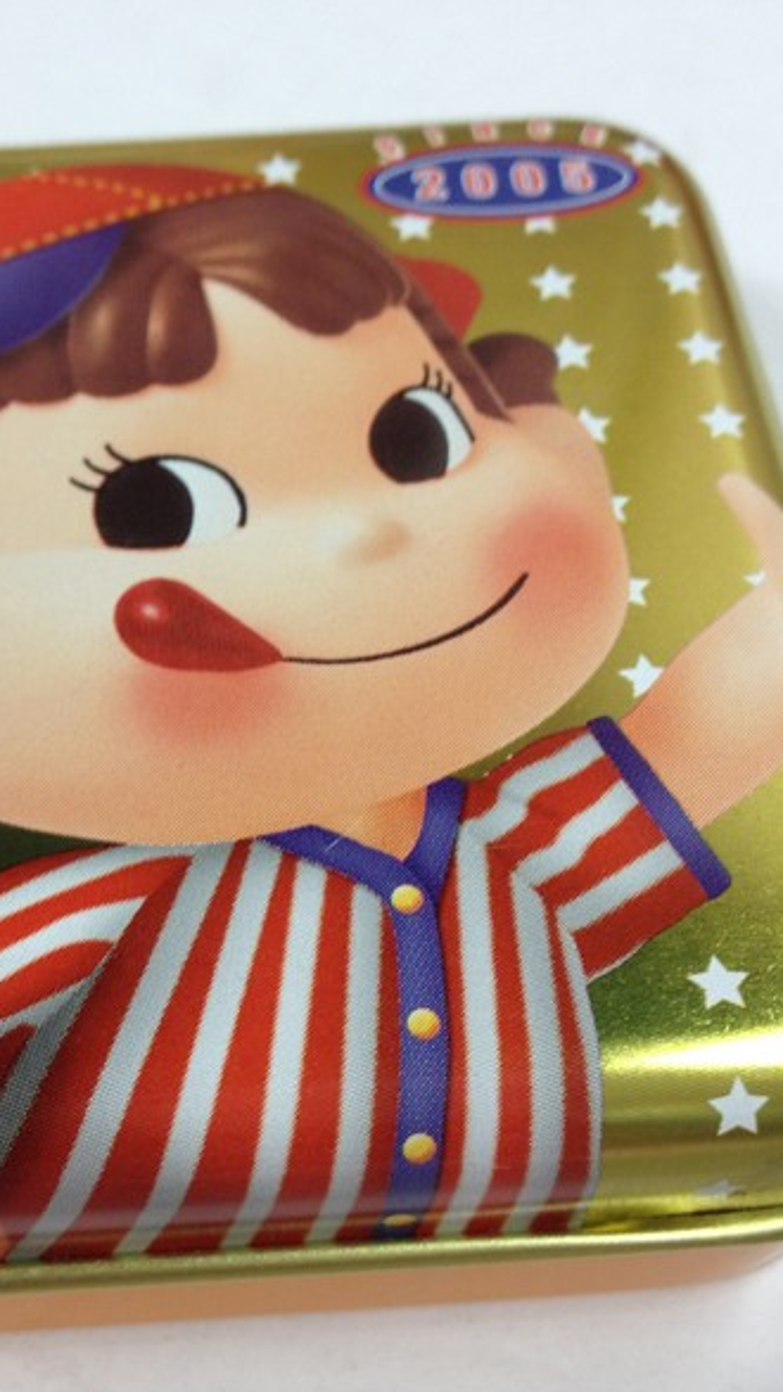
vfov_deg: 39.9
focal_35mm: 52
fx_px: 1920
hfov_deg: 22.8
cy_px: 709
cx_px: 187
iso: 64
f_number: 2.4
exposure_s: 1/20
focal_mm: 4.28
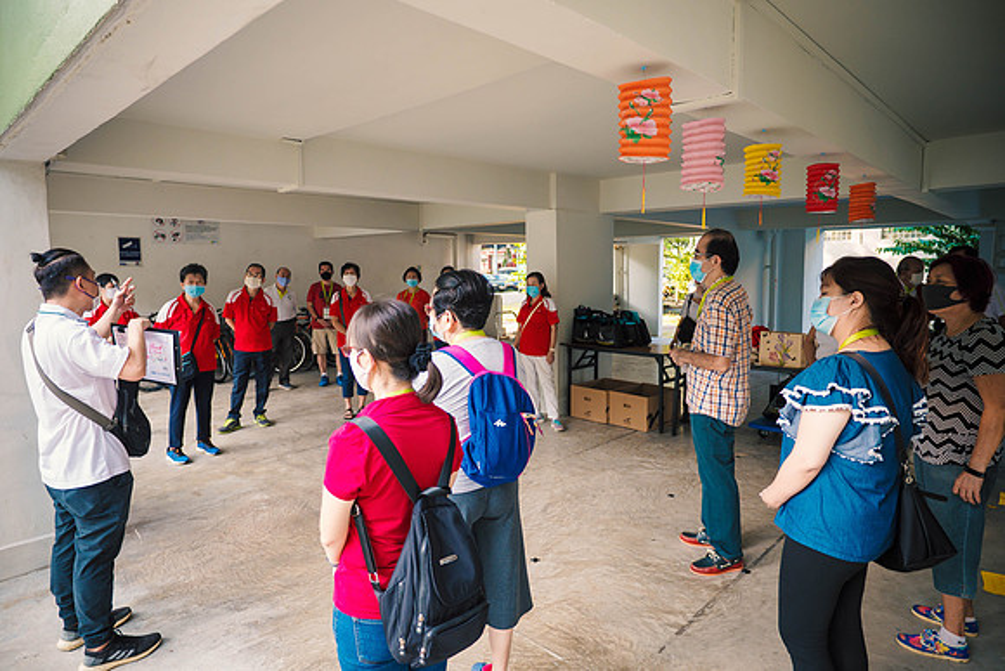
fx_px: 581
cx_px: 502
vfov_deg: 60.0
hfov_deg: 81.7
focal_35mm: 21
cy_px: 336
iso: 160
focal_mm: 10
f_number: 1.7
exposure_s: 1/125
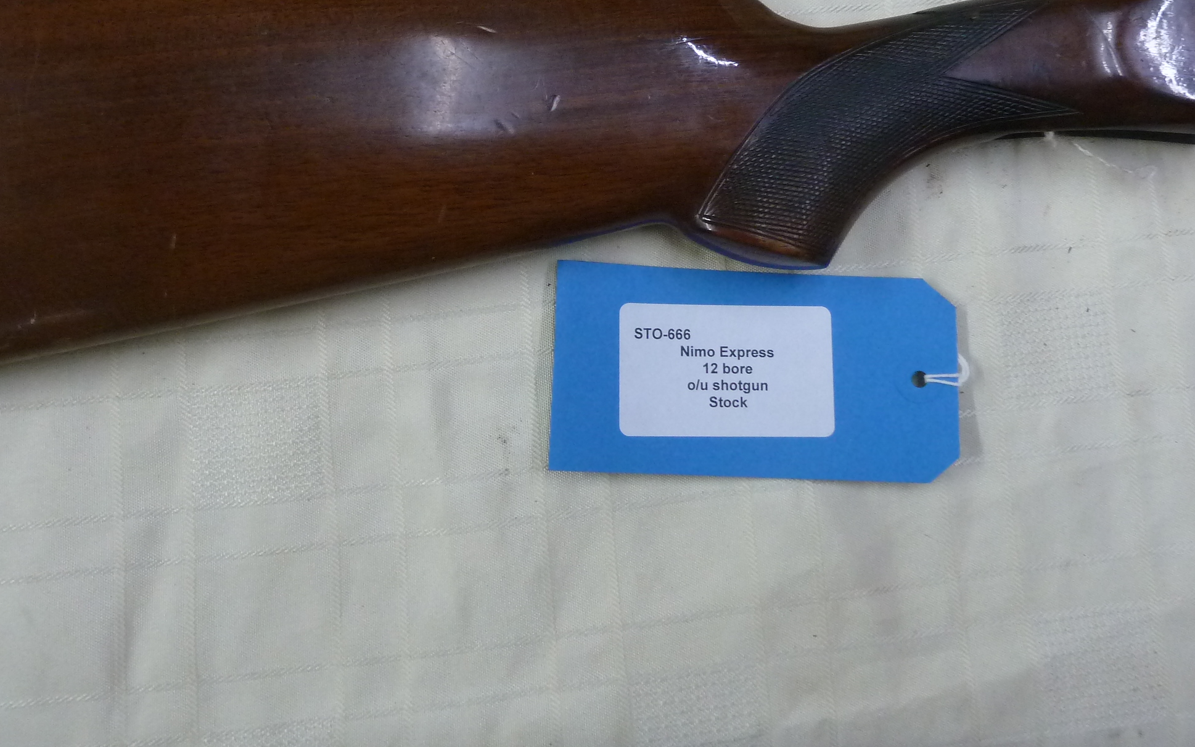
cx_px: 586
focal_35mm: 35
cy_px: 175
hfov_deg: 55.3
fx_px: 1140
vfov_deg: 35.4
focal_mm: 4.1
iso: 320
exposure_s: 1/30
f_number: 3.3
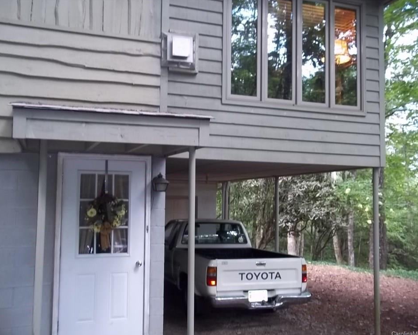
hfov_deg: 47.9
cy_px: 168
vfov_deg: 39.2
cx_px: 216
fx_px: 470
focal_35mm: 38
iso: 160
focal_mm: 6.5
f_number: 3.1
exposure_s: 1/40
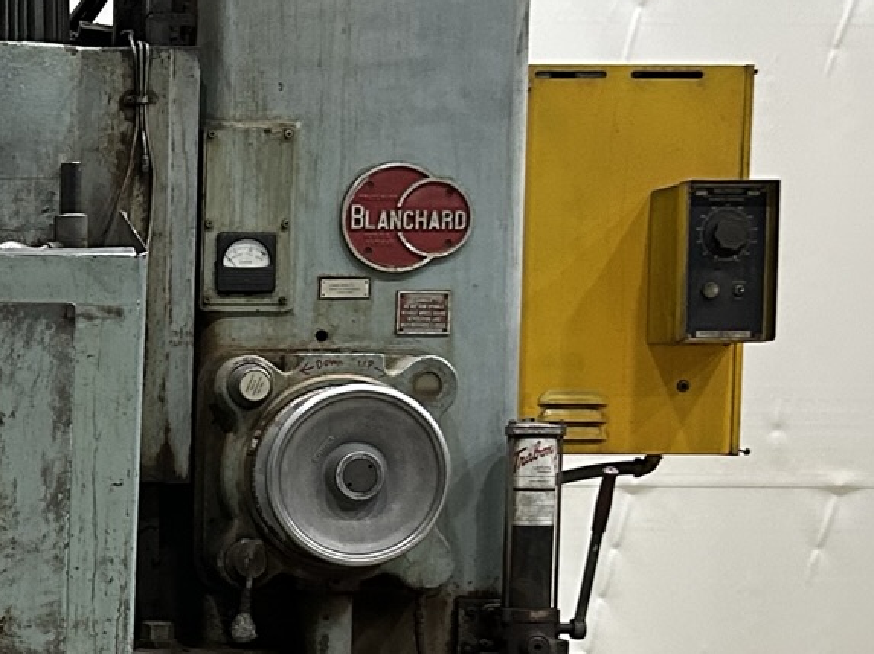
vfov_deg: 15.7
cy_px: 566
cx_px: -256
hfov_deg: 19.5
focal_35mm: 93
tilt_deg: -4.7
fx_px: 2347
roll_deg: -0.5
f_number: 1.5
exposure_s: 1/60
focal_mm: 5.7
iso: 200
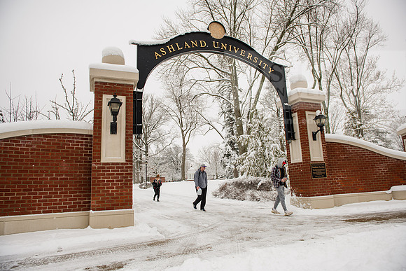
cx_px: 203
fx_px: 271
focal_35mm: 24
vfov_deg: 53.2
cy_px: 136
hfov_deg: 73.7
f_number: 4
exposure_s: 1/500
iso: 125
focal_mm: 24
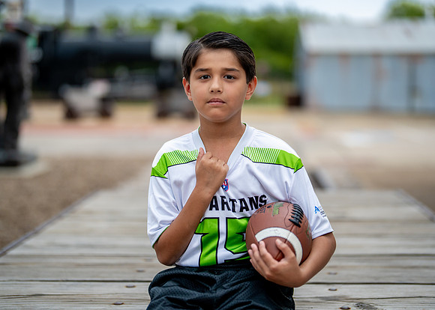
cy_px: 147
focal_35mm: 56
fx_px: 691
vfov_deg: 25.3
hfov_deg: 34.9
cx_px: 226
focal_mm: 50
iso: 500
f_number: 1.2
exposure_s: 1/800
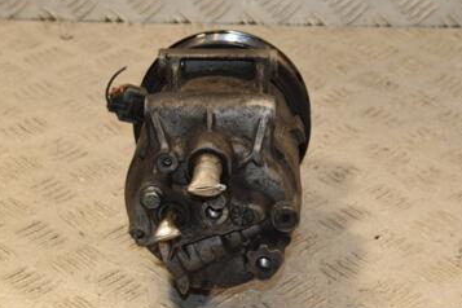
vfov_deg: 11.3
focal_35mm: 121
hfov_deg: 16.9
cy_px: 158
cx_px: 217
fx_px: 1553
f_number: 7.1
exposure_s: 1/200
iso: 800
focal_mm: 48
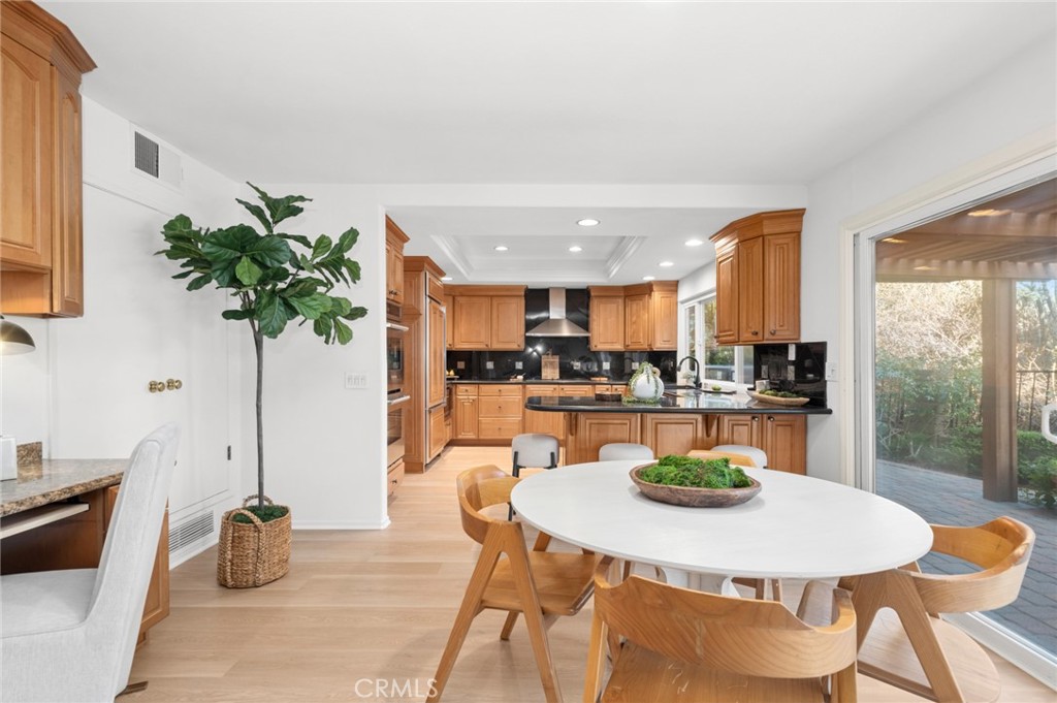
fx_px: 499
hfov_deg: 93.3
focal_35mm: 17
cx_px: 528
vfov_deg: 70.3
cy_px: 352
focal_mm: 17
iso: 320
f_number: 9
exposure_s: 1/5
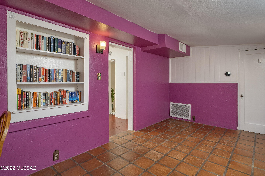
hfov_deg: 93.3
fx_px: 125
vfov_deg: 70.4
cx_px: 132
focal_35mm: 17
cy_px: 88
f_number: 7.1
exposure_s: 1/40
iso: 200
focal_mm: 17
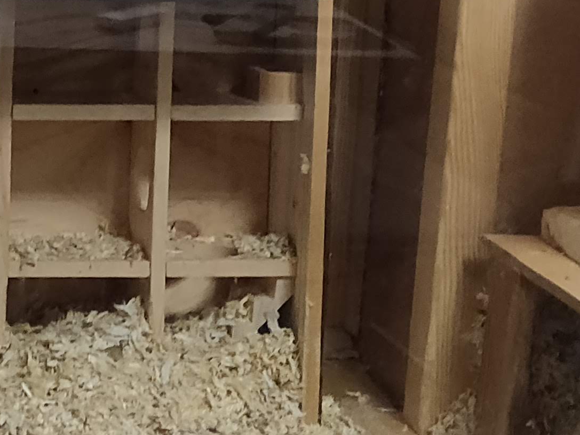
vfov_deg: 13.9
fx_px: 1776
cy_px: 139
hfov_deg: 17.9
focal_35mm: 106
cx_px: -56
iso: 4000
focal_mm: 4.25
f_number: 1.7
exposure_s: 1/14
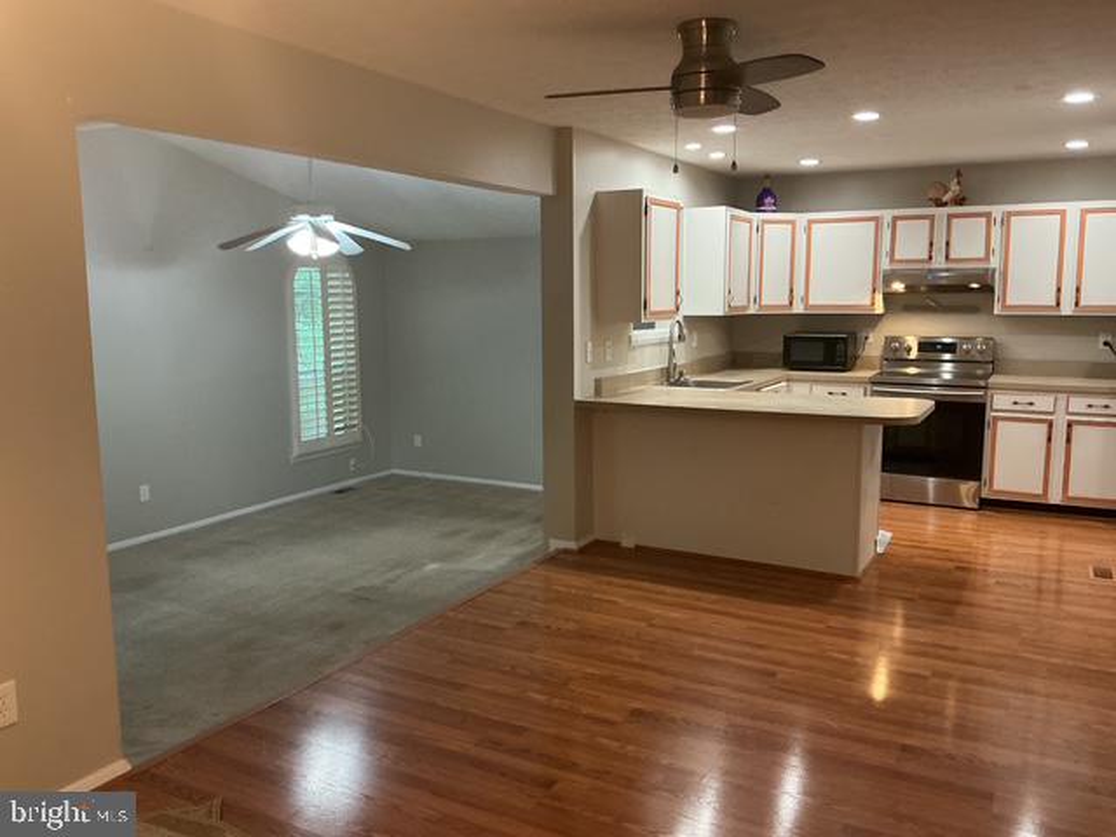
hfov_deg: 61.7
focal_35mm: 29
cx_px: 558
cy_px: 418
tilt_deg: -9.5
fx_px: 935
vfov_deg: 48.2
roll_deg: +0.4
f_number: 1.8
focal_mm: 3
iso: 200
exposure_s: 1/60
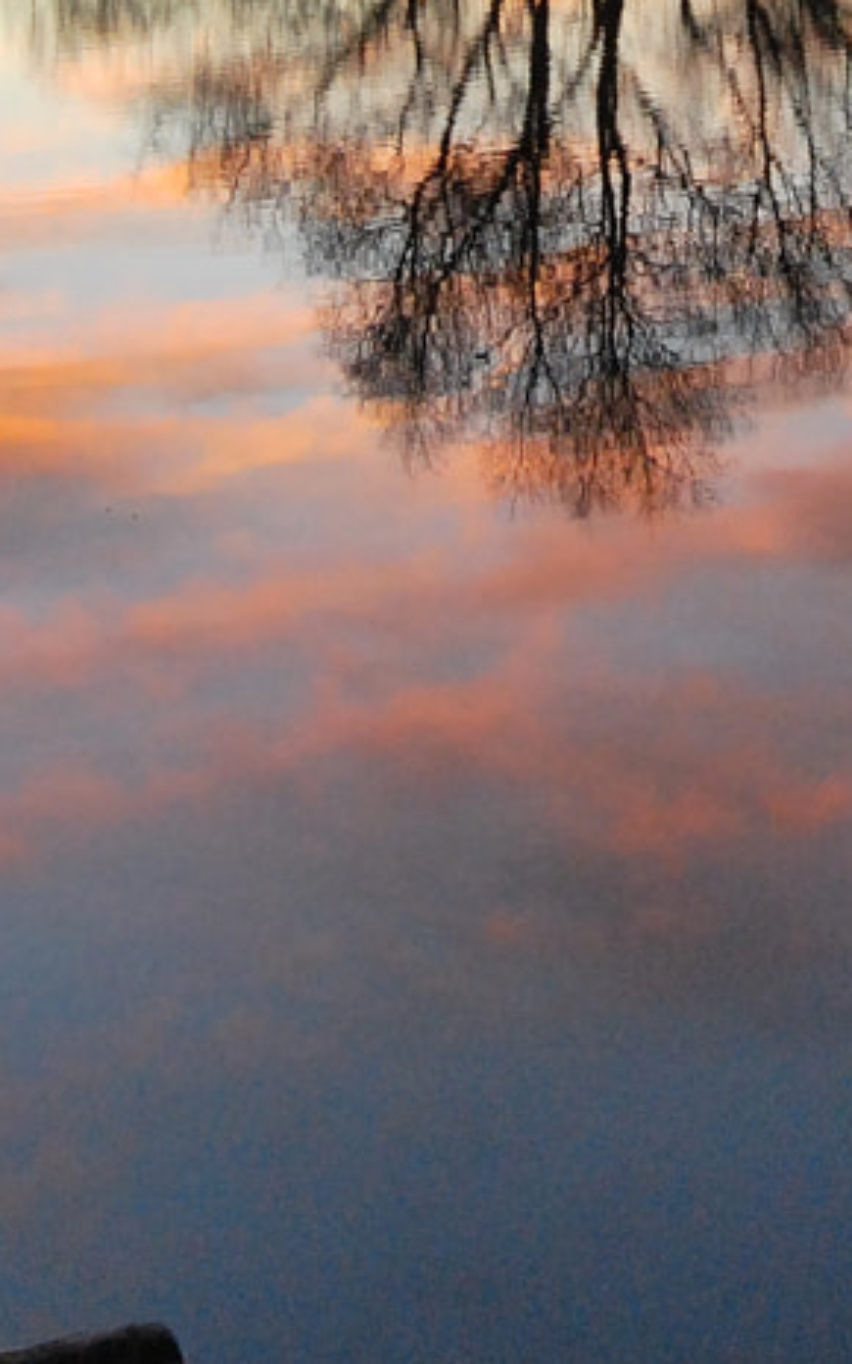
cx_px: 621
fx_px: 3529
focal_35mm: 95
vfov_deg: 20.4
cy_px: -297
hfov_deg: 13.7
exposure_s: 1/125
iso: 800
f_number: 7.1
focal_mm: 18
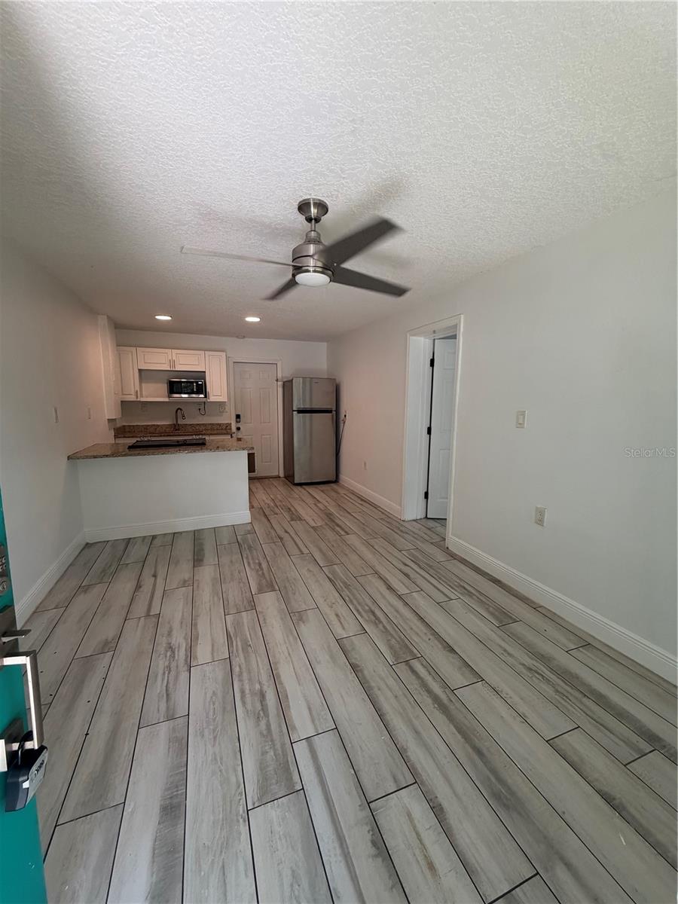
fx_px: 366
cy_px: 452
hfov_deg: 85.7
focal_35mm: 14
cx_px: 339
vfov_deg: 102.1
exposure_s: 1/120
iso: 125
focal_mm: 2.22
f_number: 2.2
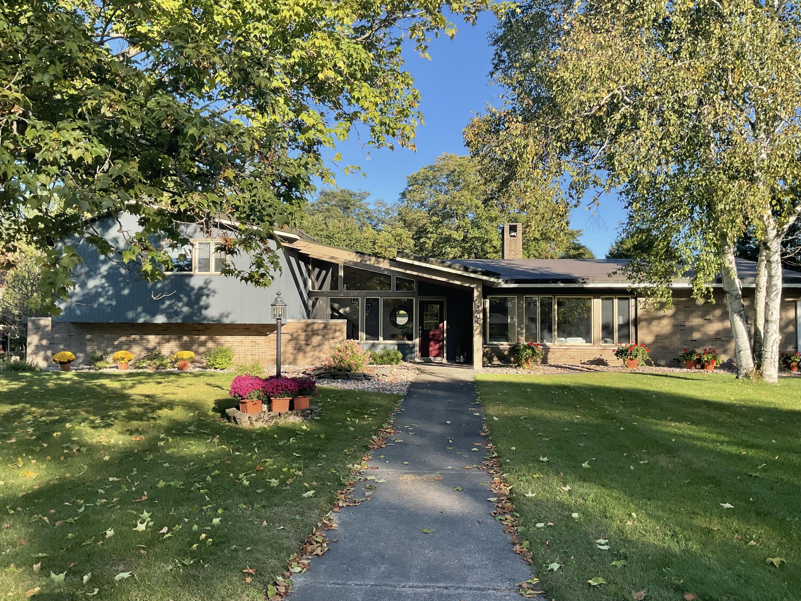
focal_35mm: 29
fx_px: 671
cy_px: 300
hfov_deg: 61.7
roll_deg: +0.6
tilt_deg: +4.2
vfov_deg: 48.2
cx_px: 400
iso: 16
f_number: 1.8
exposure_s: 1/509
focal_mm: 3
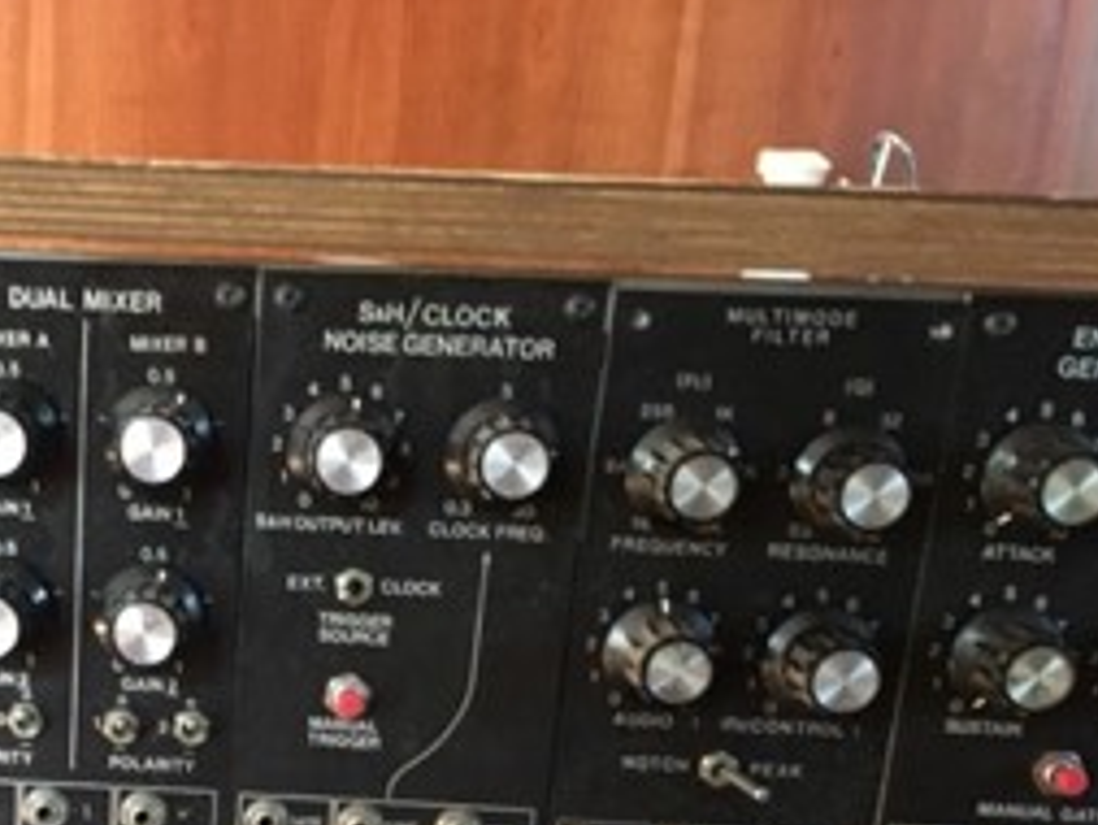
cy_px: 769
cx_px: 87
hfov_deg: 32.9
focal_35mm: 55
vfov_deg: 25.6
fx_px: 1745
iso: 250
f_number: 2.2
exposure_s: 1/15
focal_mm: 4.15
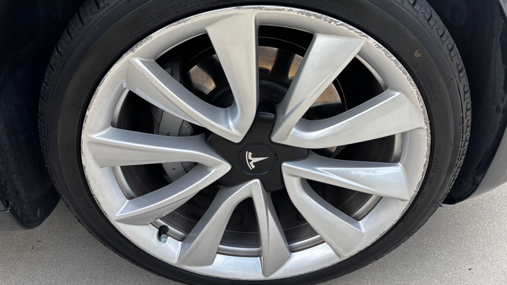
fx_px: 390
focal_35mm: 29
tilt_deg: -33.0
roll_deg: +2.9
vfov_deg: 39.9
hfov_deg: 66.1
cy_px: 109
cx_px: 253
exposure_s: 1/184
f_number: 1.6
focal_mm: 5.96
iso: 40
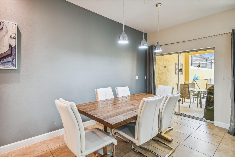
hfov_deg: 90.0
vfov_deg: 67.4
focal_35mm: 18
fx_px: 117
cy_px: 78
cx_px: 118
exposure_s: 1/5
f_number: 7.1
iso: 100
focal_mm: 12
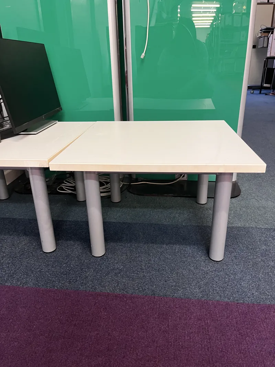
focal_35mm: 26
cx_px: 138
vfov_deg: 67.3
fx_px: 275
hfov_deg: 53.1
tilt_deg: -23.6
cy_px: 184
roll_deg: +0.8
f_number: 1.6
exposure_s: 1/50
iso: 200
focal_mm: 5.1
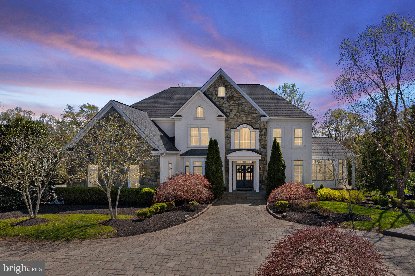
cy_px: 138
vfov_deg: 57.2
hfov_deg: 78.6
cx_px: 208
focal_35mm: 22
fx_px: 254
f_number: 2.8
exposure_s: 1/1600
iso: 100
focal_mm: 8.38
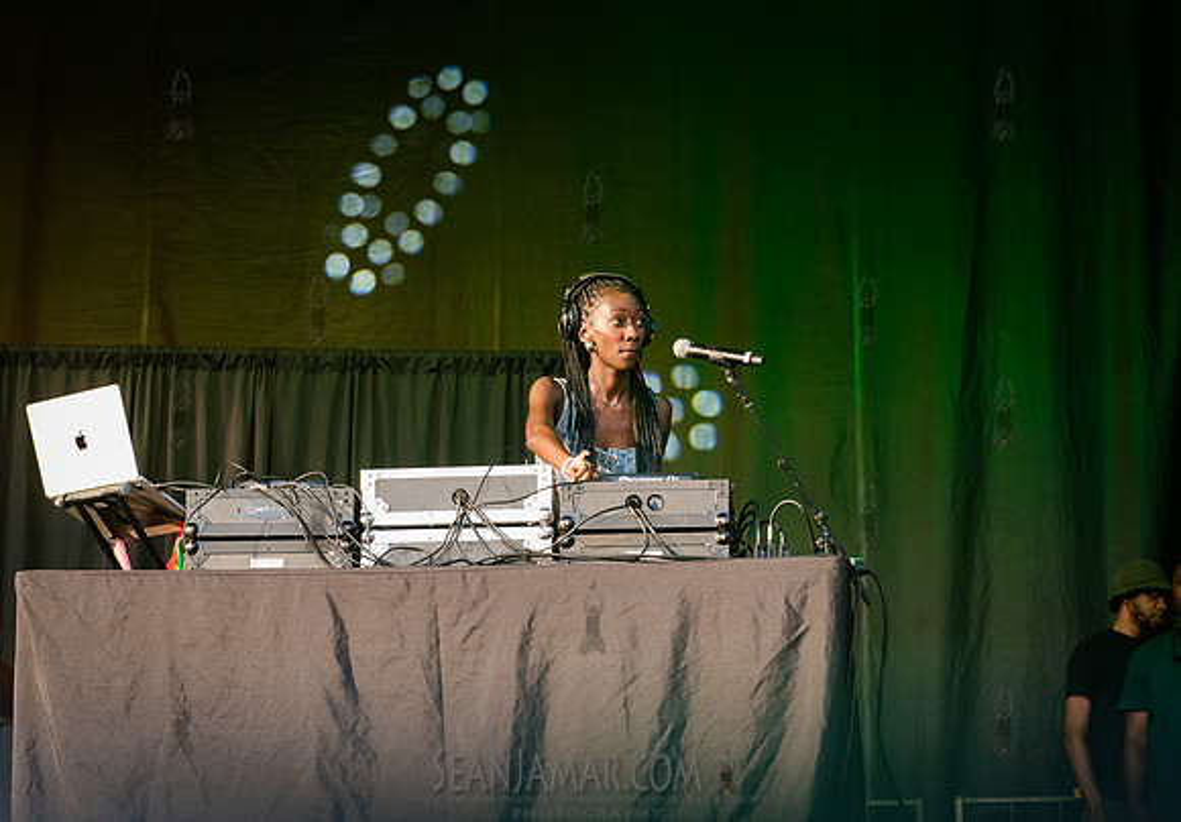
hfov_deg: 28.4
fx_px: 2330
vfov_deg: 20.0
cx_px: 656
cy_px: 438
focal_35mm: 70
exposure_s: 1/320
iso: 1000
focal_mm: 62
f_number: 4.5
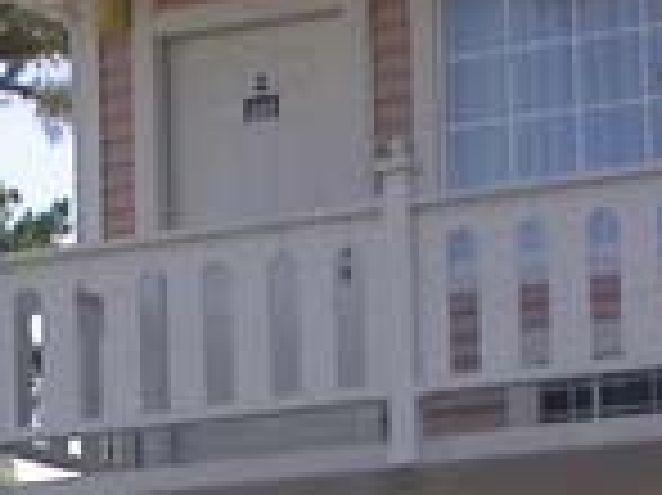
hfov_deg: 9.5
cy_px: 873
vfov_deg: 7.0
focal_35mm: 207
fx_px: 3955
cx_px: -81
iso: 100
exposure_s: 1/265
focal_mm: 7.85
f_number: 6
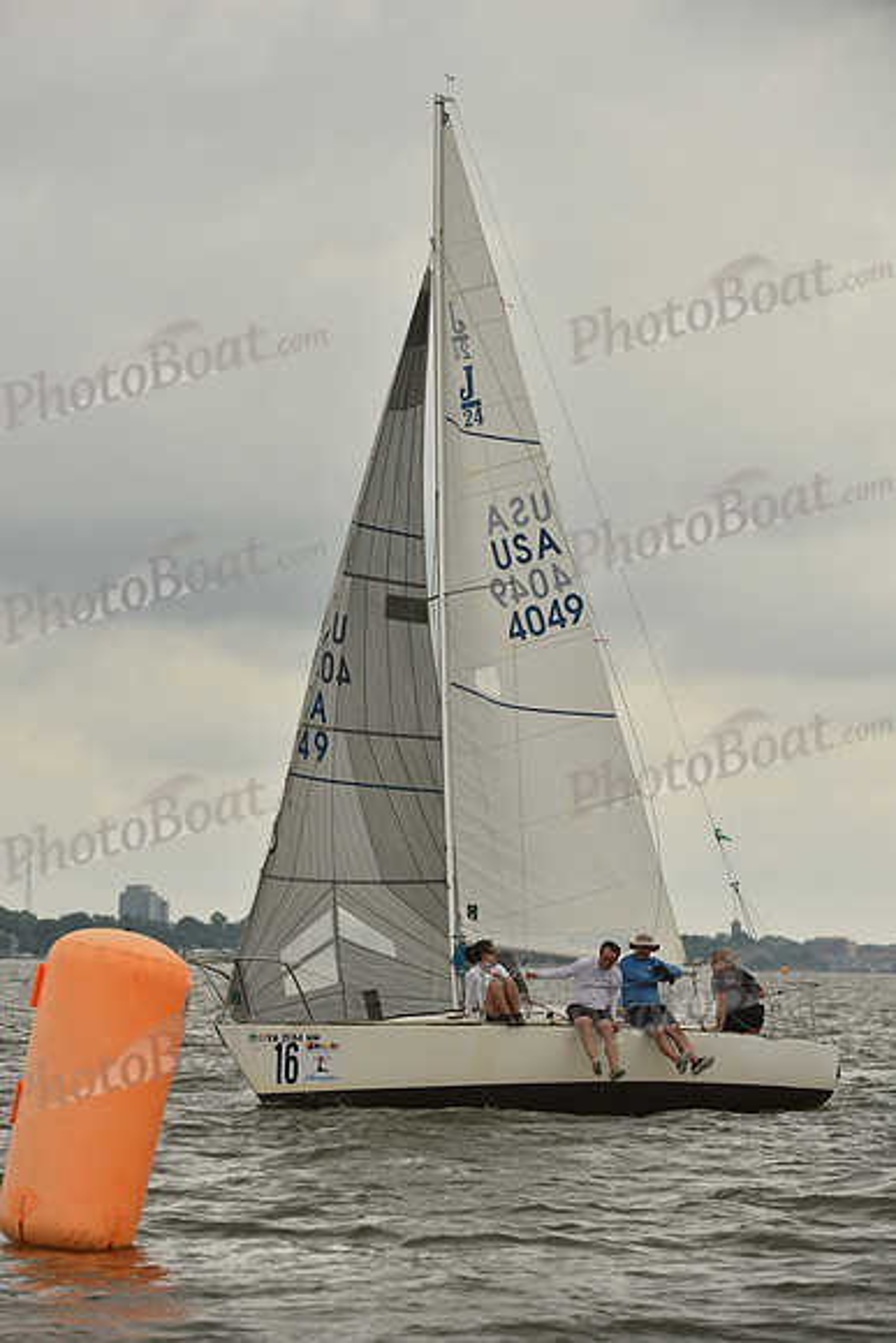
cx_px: 448
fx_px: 7462
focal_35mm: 200
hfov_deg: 6.9
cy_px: 672
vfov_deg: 10.3
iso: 400
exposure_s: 1/1250
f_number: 7.1
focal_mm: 200
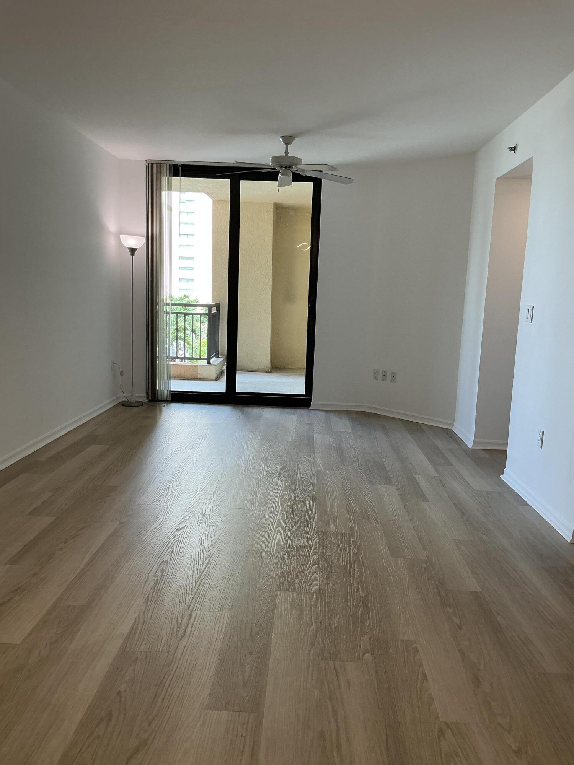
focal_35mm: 28
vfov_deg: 63.4
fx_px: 619
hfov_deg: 49.7
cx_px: 287
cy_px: 382
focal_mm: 3
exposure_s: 1/120
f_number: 1.8
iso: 40
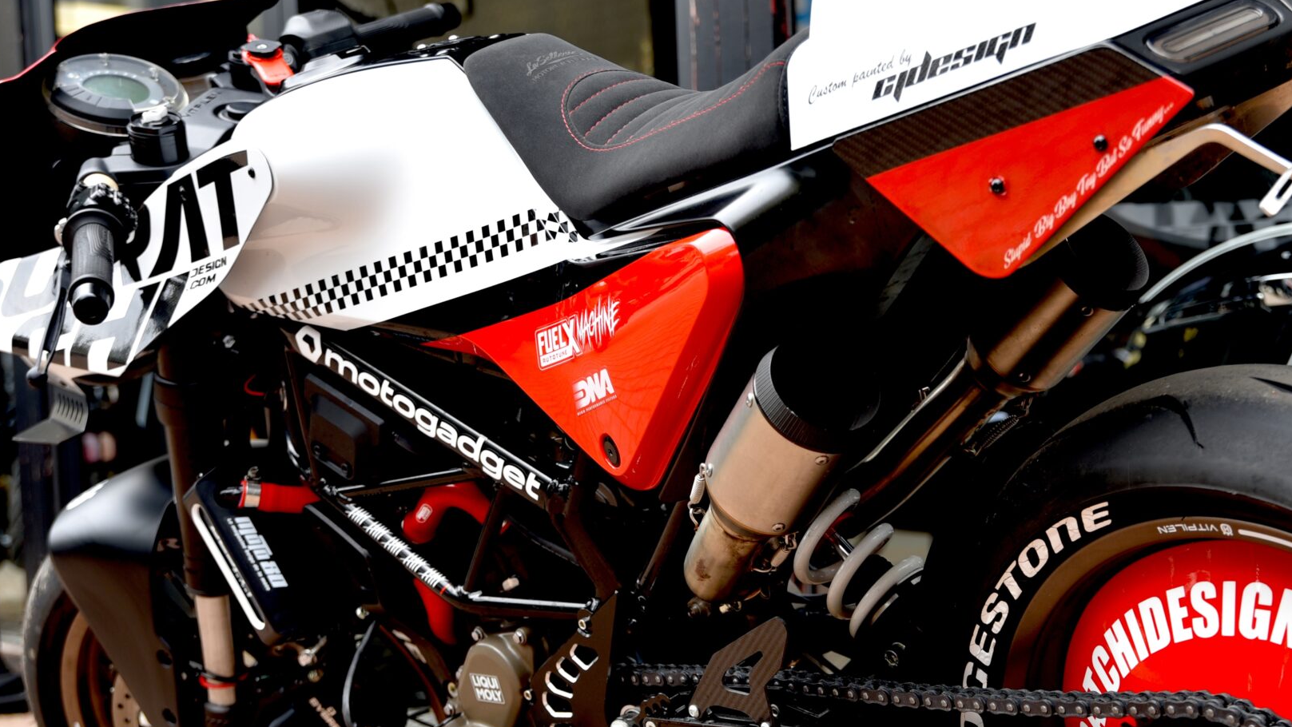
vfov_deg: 16.4
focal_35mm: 73
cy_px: 563
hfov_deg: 28.8
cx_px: 821
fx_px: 2501
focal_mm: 44
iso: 100
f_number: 4
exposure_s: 1/60
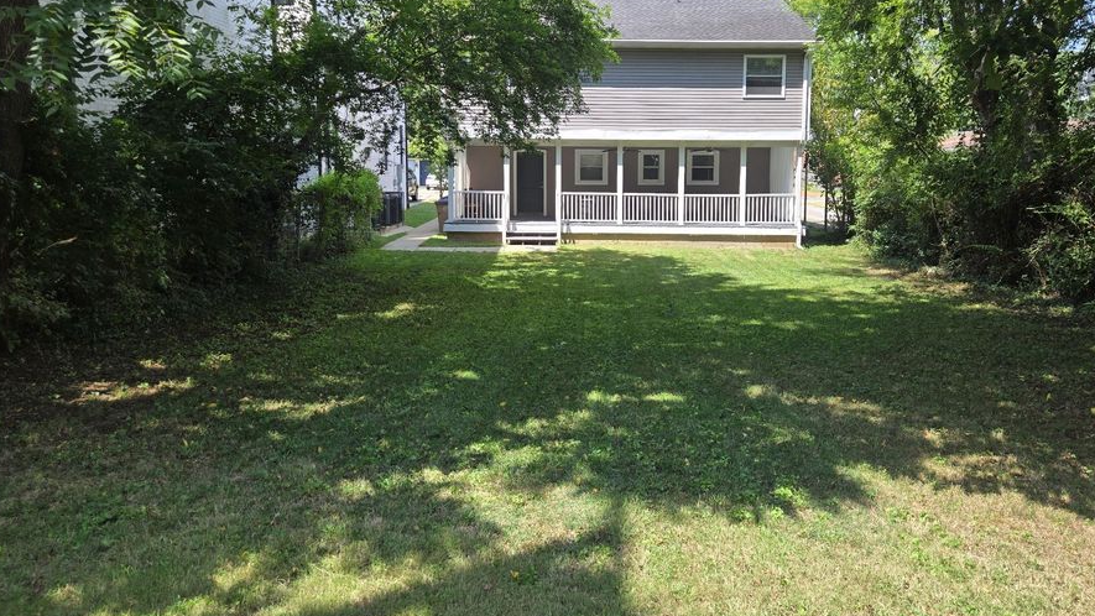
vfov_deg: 39.9
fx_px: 842
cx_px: 603
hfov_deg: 65.9
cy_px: 229
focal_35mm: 29
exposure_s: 1/788
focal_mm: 5.4
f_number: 1.8
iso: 25
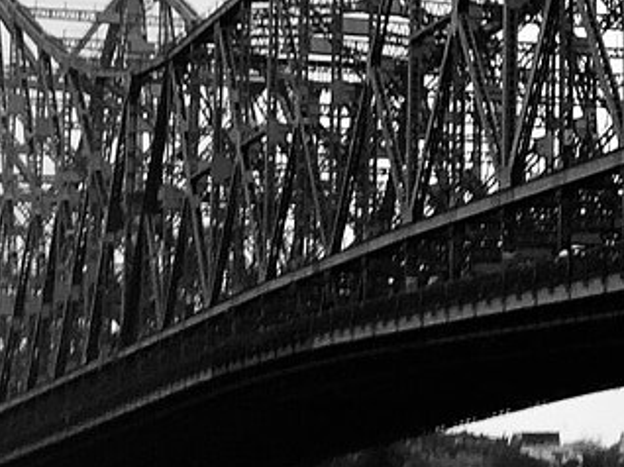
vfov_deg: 10.1
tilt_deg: +6.0
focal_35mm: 146
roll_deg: +0.4
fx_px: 2630
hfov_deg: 12.6
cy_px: 175
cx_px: 1052
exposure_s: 1/100
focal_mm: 4.15
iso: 40
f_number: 2.2
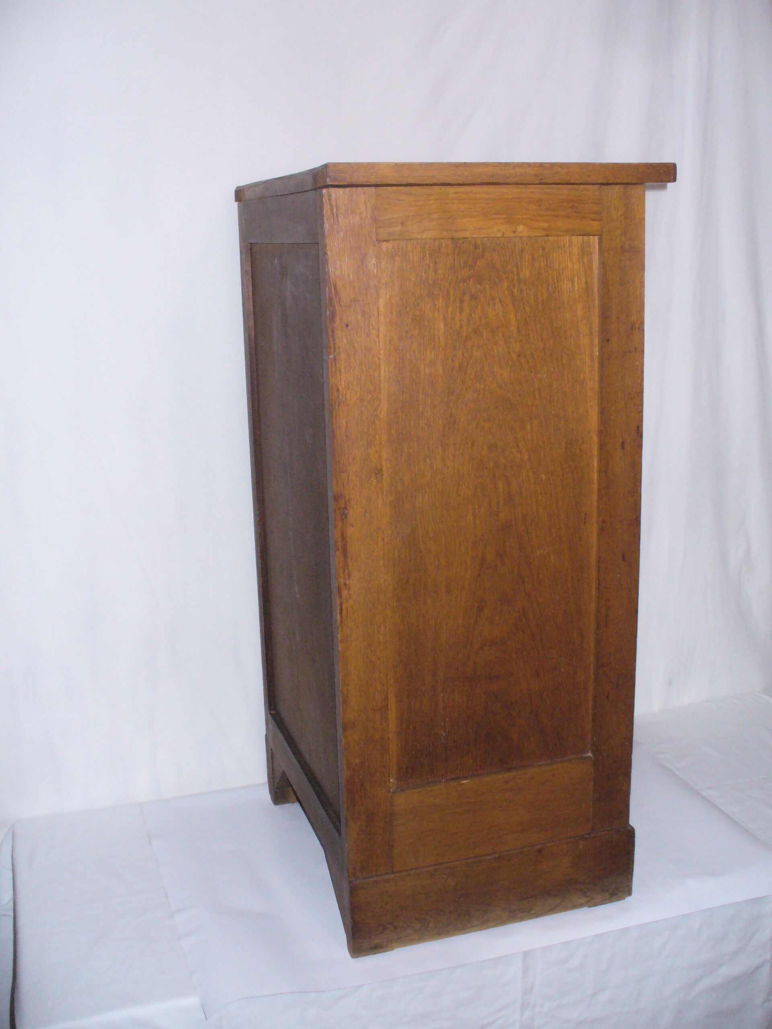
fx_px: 1100
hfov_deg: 38.7
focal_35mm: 37
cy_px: 514
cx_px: 386
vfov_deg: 50.1
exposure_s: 1/30
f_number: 2.8
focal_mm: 6.1
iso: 250
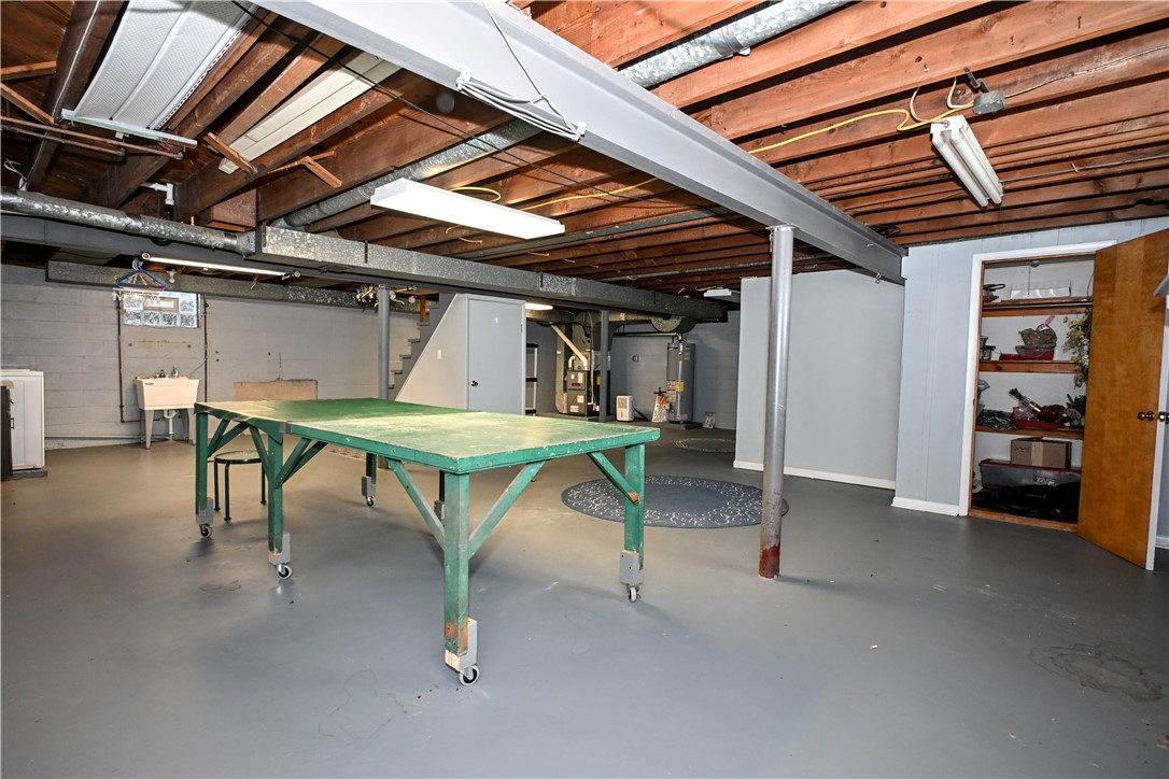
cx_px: 584
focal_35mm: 18
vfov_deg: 67.4
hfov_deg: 90.0
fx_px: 584
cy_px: 390
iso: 560
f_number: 4
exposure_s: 1/60
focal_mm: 12
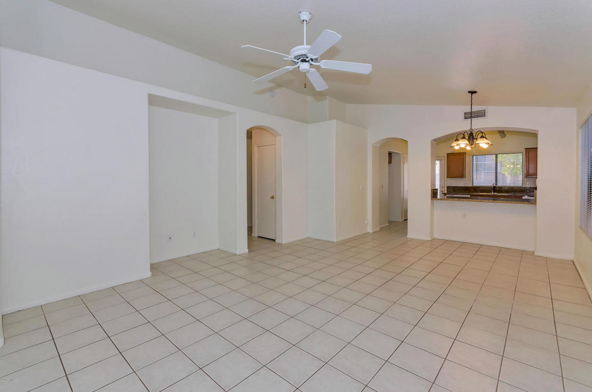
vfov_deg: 77.1
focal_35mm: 15
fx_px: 246
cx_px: 296
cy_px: 196
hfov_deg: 100.5
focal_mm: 10
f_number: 8
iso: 320
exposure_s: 1/60
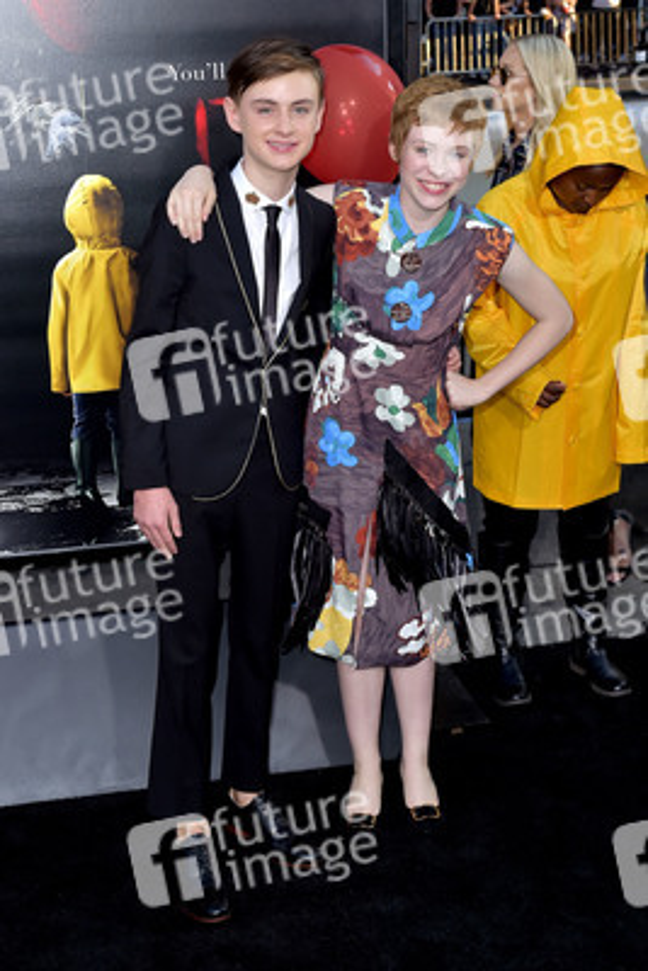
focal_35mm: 48
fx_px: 1295
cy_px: 486
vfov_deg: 41.1
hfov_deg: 28.1
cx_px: 324
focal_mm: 48
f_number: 6.3
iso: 640
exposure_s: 1/250
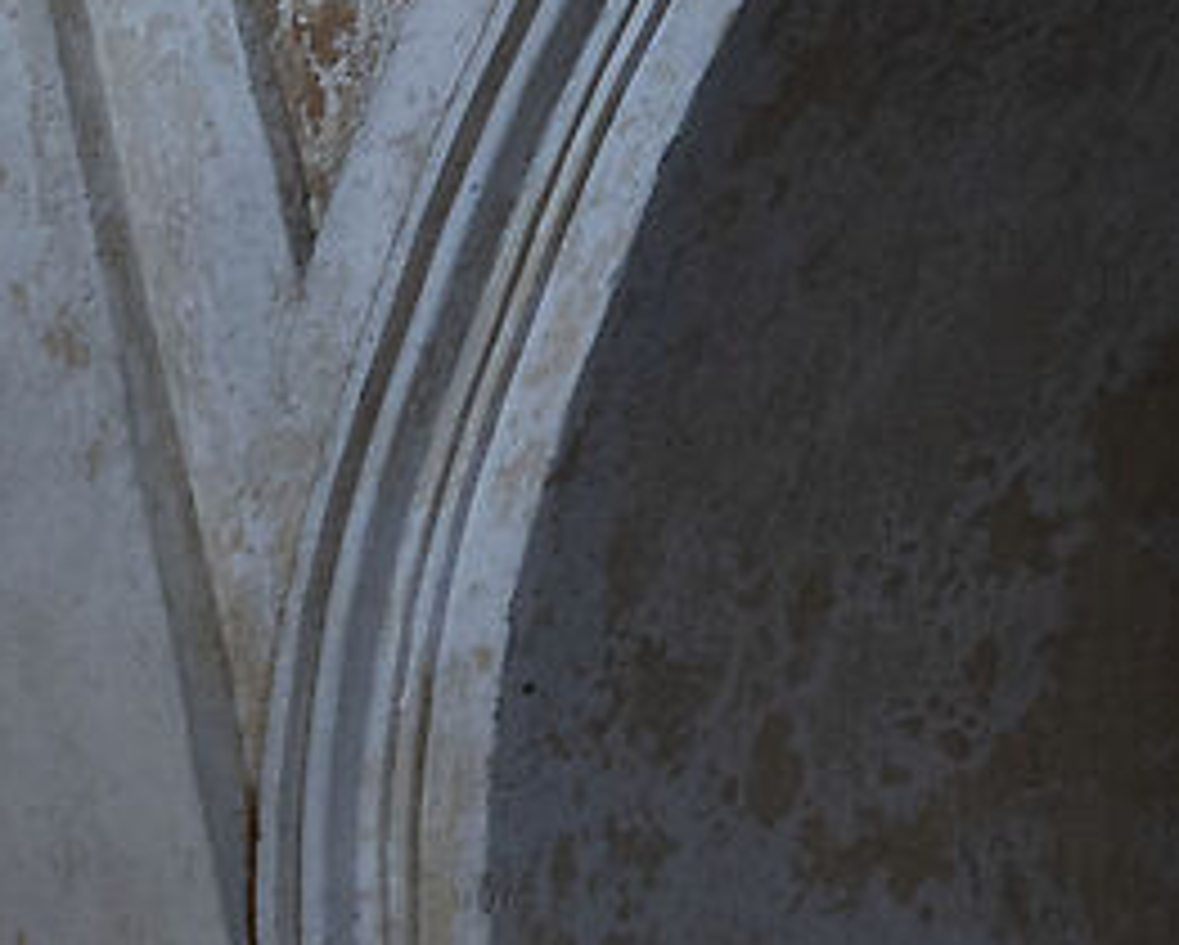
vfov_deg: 13.8
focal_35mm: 103
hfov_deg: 7.4
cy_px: 1526
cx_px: -3906
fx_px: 3597
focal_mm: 12
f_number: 2.8
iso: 400
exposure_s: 1/40
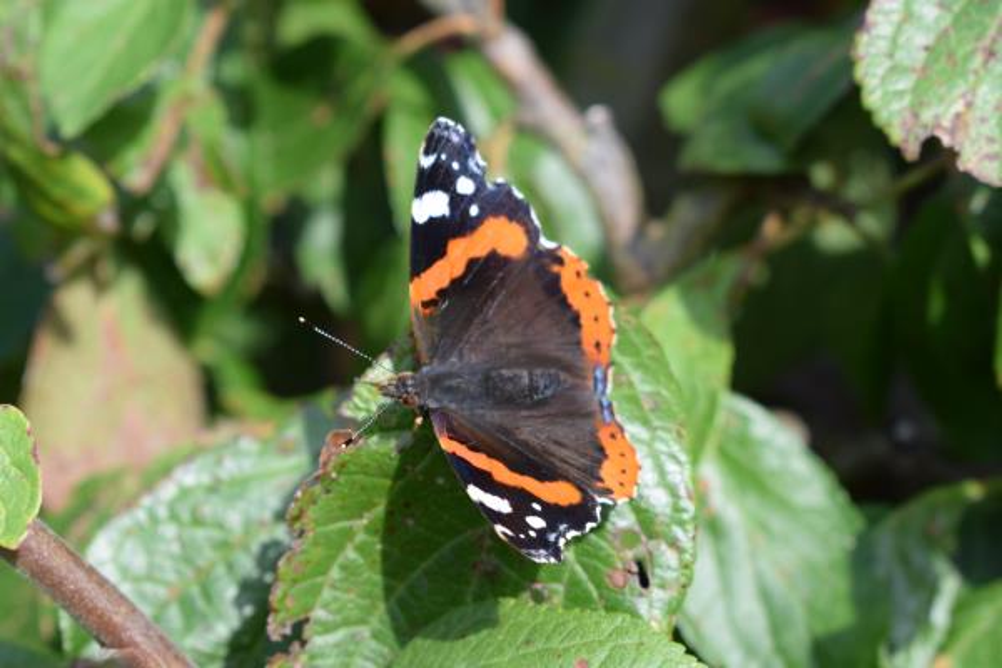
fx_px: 2296
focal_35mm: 82
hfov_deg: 24.6
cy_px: 334
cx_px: 501
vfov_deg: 16.6
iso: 220
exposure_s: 1/250
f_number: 8
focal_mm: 55
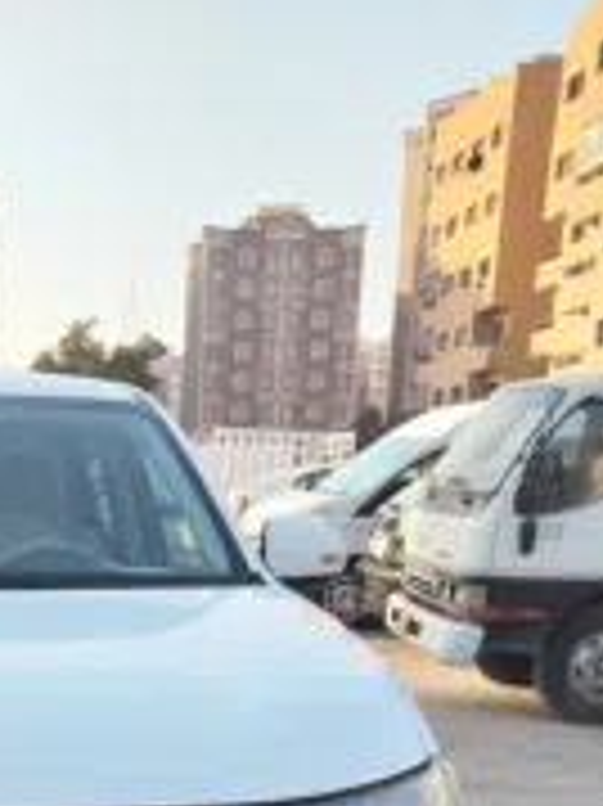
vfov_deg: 30.6
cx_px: -58
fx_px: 1302
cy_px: 892
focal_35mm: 56
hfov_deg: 24.4
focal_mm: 4.15
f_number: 1.8
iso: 100
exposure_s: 1/1190
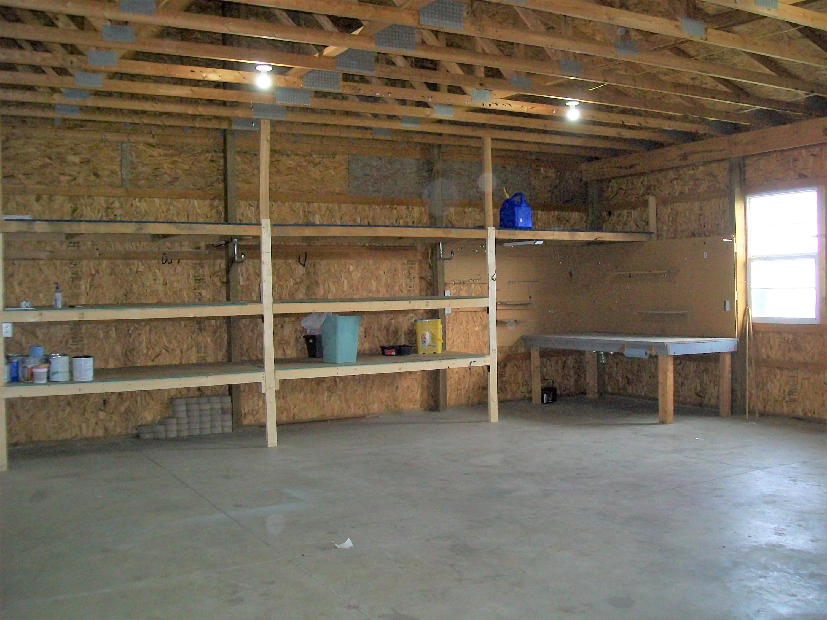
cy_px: 310
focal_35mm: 36
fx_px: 860
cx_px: 414
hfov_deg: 51.4
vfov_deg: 39.7
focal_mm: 6
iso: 160
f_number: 2.7
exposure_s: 1/60
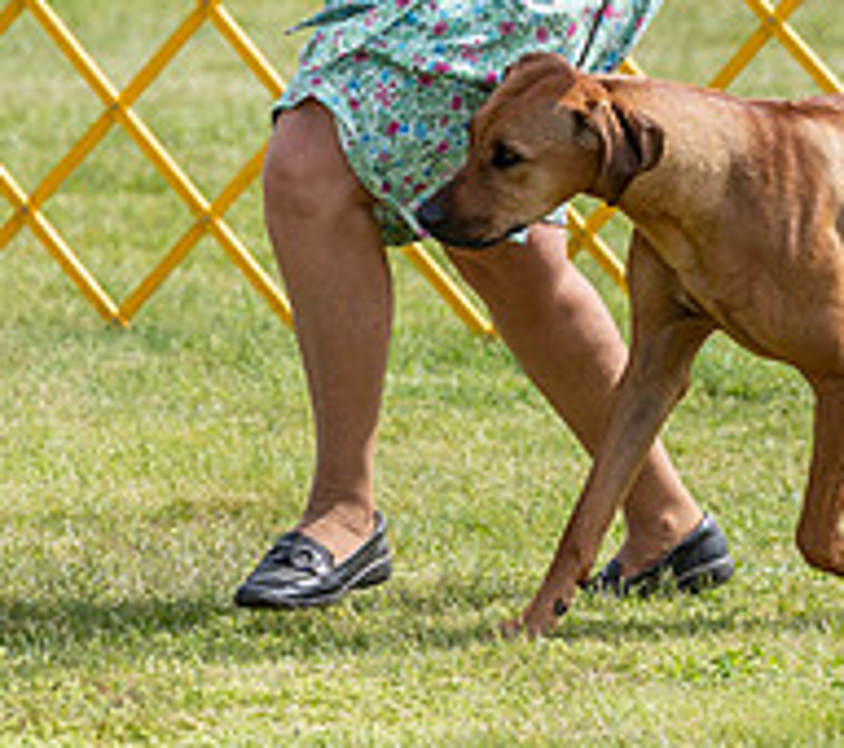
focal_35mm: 496
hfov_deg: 3.7
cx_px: 607
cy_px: -183
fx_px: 12922
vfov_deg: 3.3
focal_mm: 129
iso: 100
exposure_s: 1/1000
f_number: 3.5
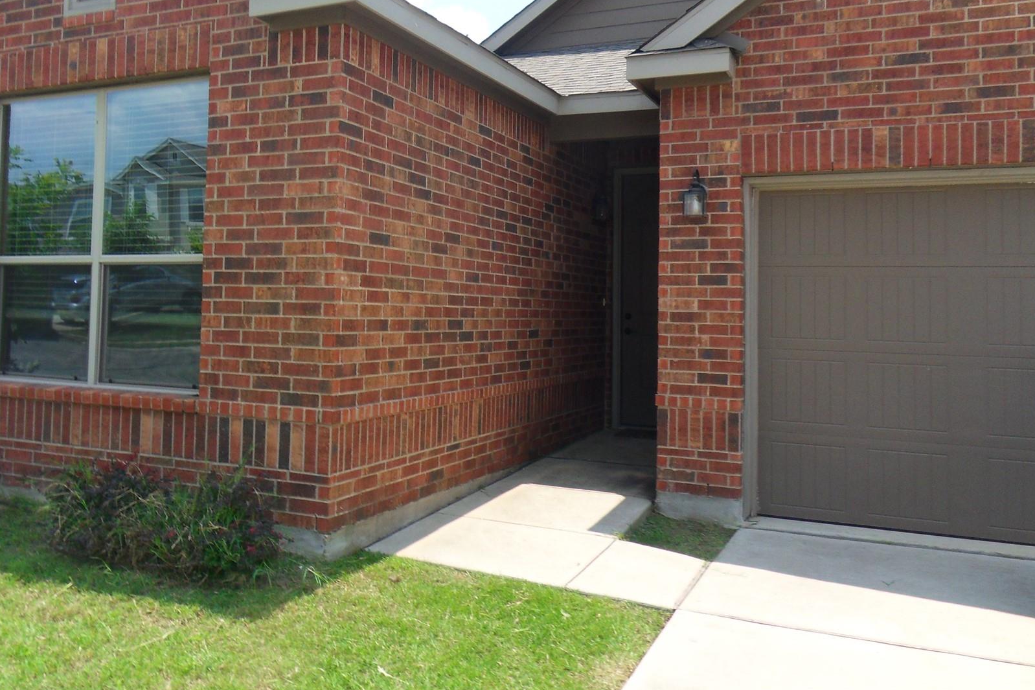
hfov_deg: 58.4
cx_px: 429
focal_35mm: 32
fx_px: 920
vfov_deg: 40.7
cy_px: 240
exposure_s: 1/180
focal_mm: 4.2
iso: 80
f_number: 7.5
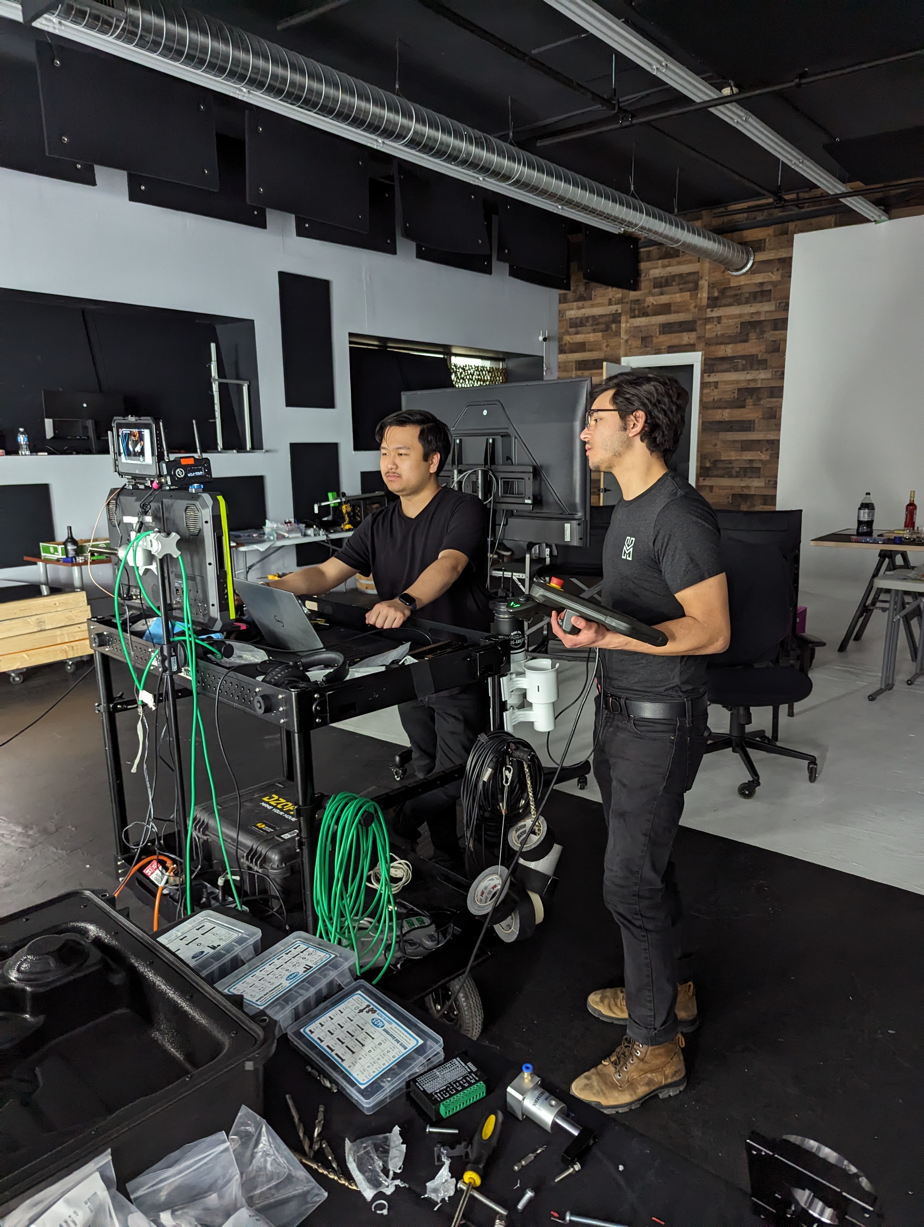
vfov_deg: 71.5
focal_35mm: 24
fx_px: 852
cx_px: 462
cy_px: 614
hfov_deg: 56.9
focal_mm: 6.81
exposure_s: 1/275
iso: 1129
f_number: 1.85
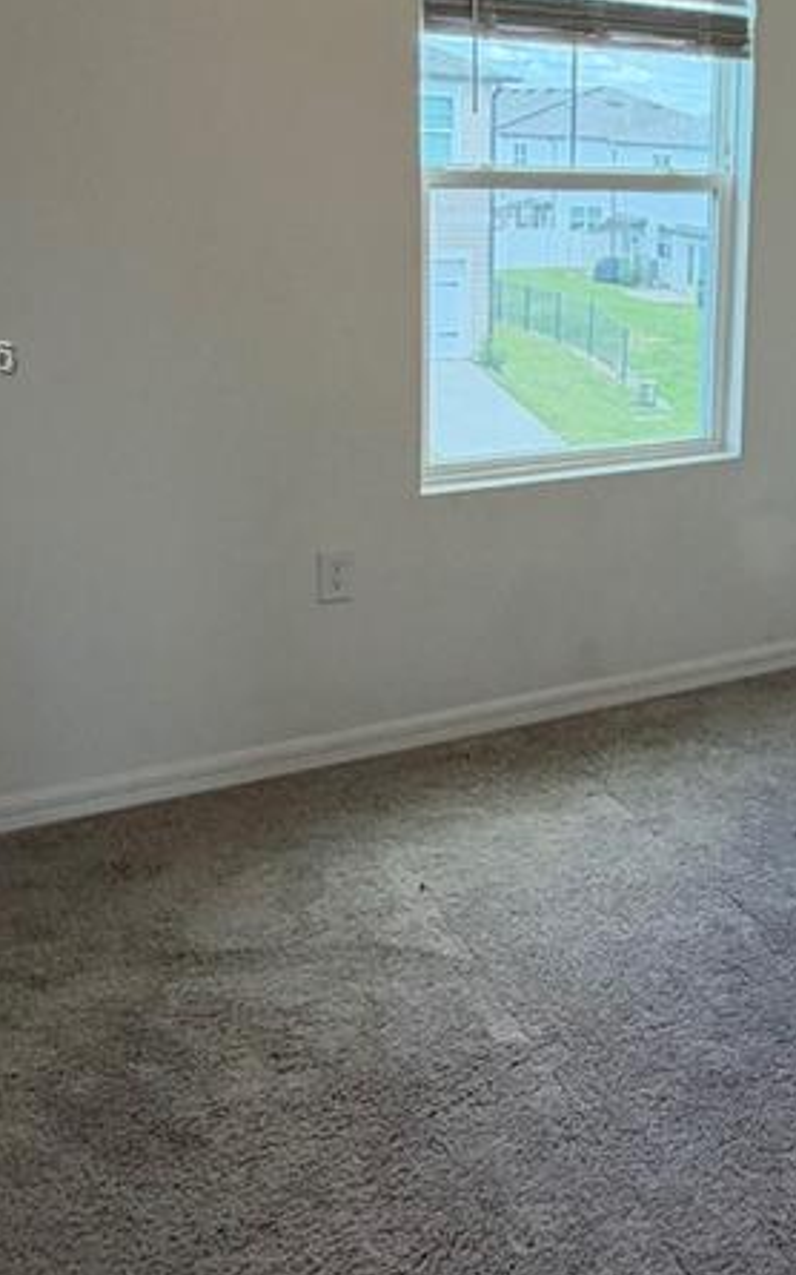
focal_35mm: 40
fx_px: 1389
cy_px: 361
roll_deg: -2.5
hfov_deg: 30.0
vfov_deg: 47.9
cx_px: 773
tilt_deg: -7.4
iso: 160
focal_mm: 2.22
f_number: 2.2
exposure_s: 1/120
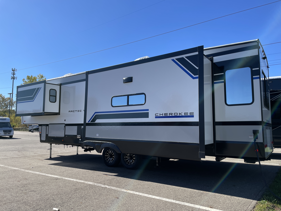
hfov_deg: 67.3
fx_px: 211
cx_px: 140
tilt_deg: +5.6
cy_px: 106
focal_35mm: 26
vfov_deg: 53.1
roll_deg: +0.5
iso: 32
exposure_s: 1/2747
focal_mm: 4.2
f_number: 1.6
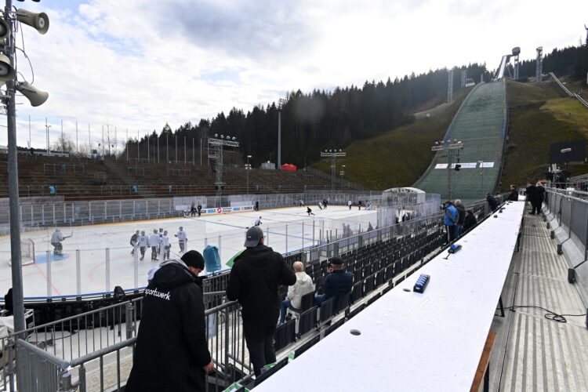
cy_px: 196
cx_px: 294
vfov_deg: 70.4
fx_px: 278
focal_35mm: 17
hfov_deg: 93.3
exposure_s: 1/2000
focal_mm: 17
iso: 1250
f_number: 10
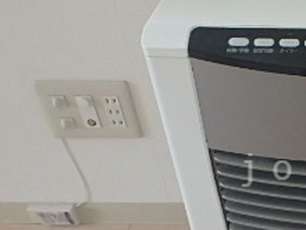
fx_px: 539
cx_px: 337
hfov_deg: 28.7
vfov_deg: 23.8
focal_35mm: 61
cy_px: 170
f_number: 3.5
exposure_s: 1/160
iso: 800
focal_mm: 3.7
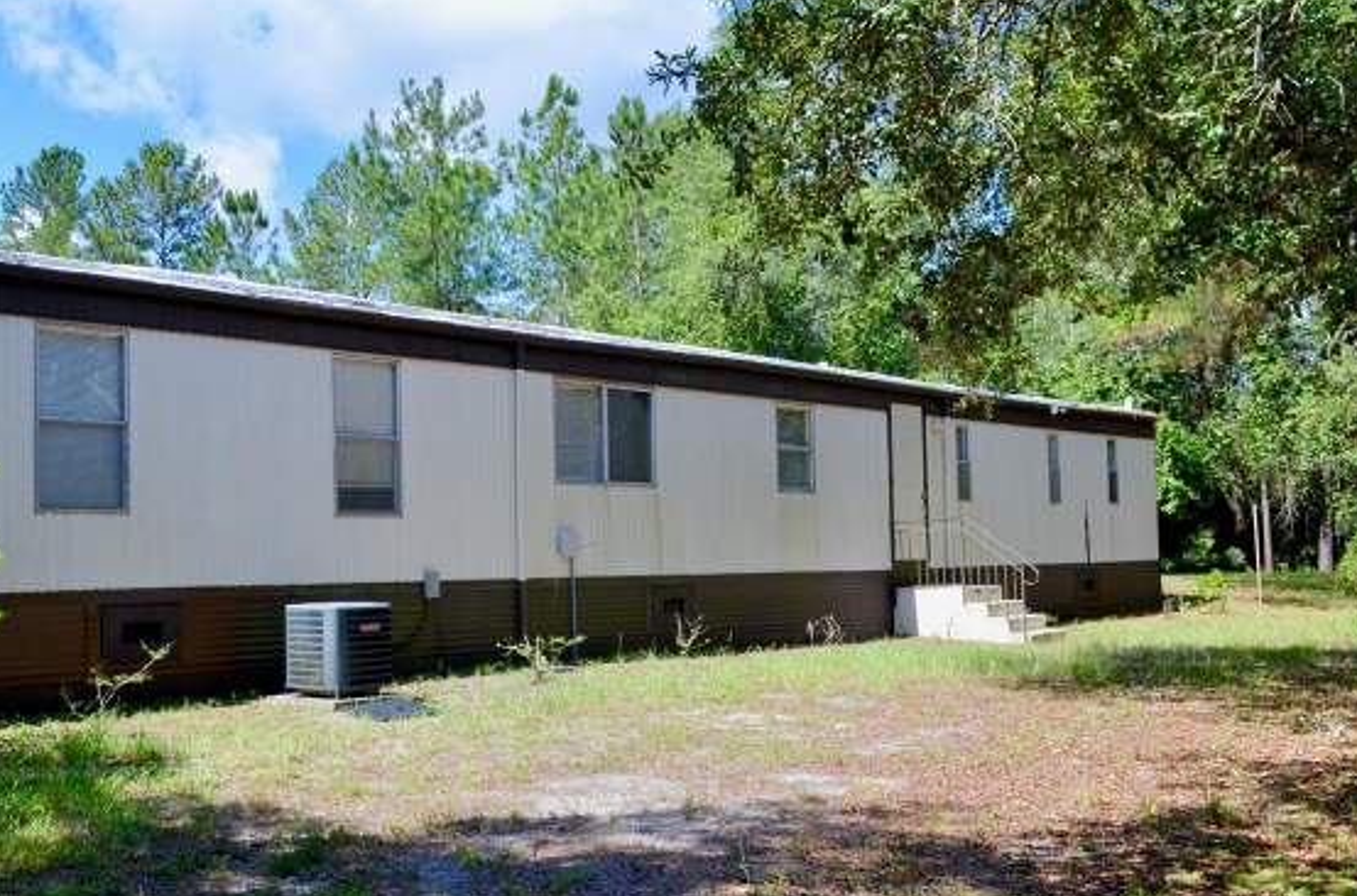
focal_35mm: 39
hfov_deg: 48.5
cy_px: 461
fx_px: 1466
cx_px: 412
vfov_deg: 34.0
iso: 180
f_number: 8
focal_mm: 18
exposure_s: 1/250
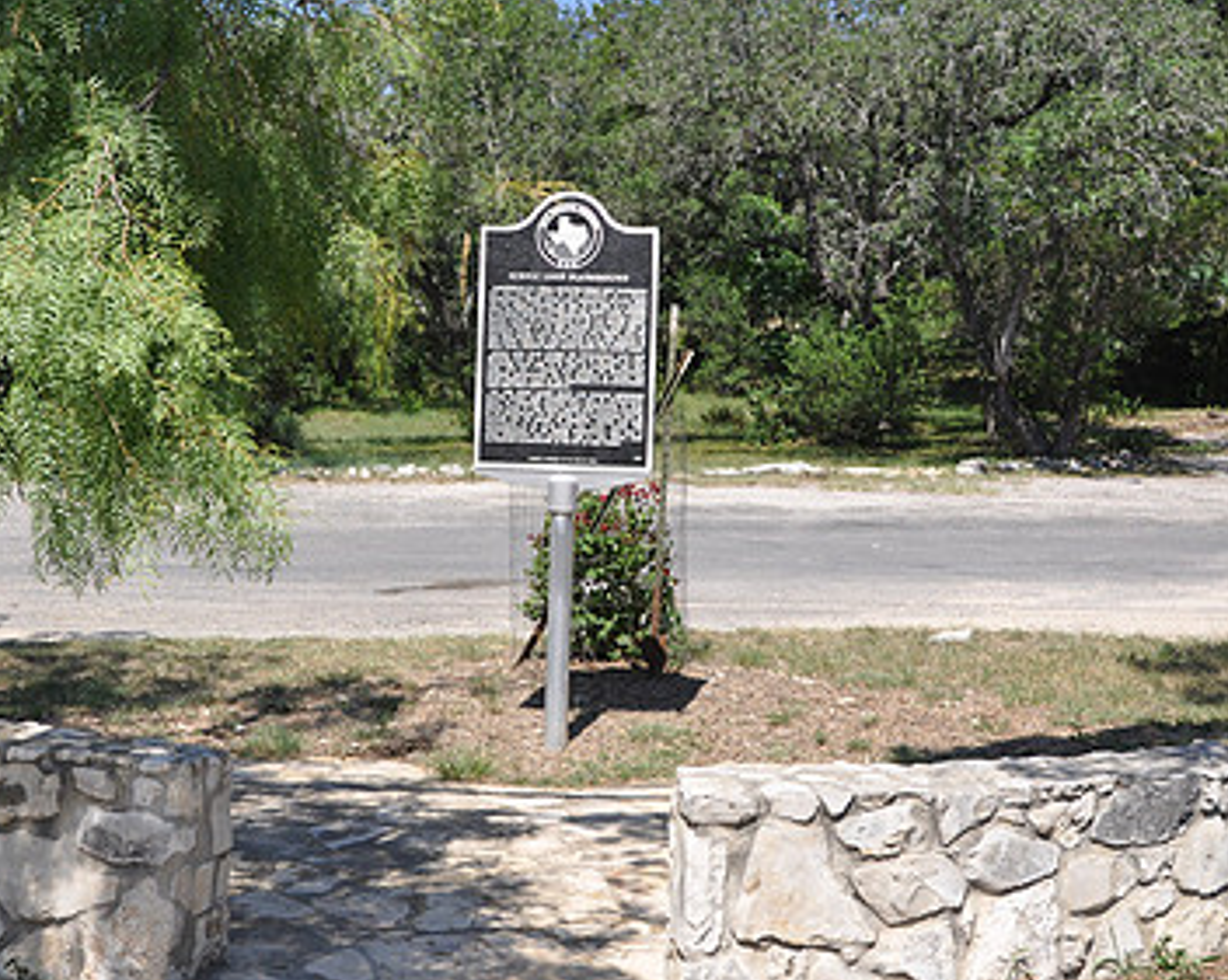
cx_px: 544
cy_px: 396
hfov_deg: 36.6
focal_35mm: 51
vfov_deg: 29.6
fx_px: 1852
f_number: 7.1
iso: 200
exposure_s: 1/200
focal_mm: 22
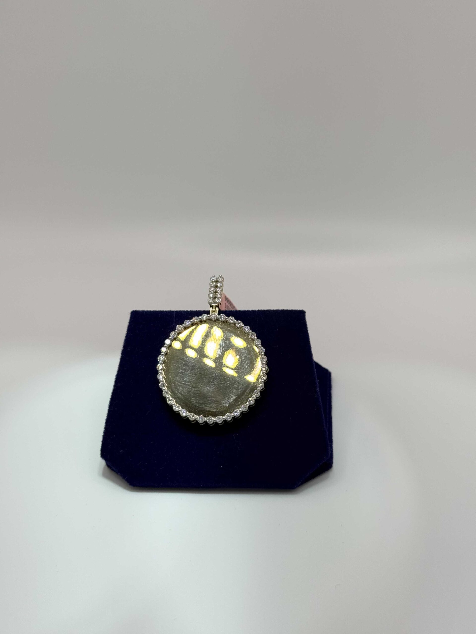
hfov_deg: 30.3
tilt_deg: -37.3
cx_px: 238
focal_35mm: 48
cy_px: 317
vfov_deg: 39.7
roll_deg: +3.0
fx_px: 880
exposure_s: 1/1403
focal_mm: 6.76
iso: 100
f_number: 1.78
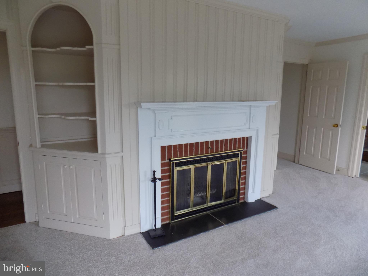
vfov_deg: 58.9
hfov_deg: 73.9
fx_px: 245
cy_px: 138
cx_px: 184
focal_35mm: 23
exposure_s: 1/30
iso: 220
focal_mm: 4
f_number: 3.1
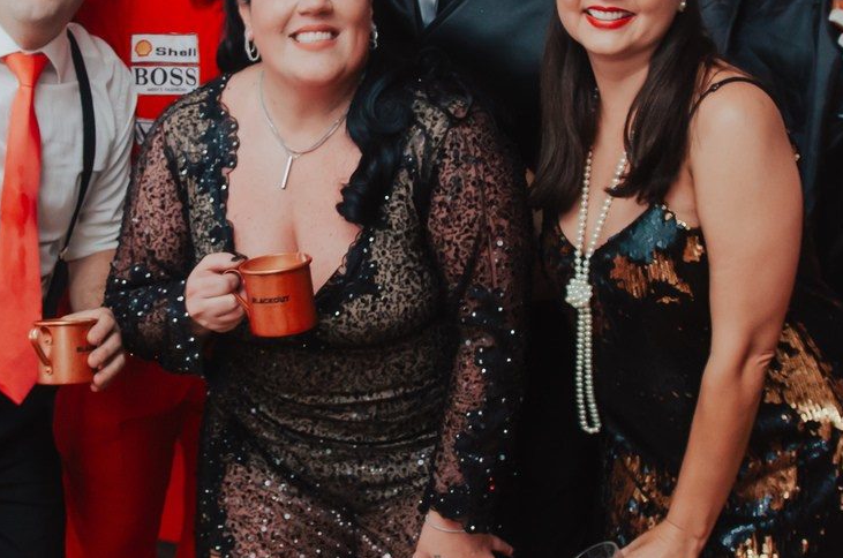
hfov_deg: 33.4
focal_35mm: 60
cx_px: 335
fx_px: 1402
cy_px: 146
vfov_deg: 22.3
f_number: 2.8
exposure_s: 1/60
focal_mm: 18
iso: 500
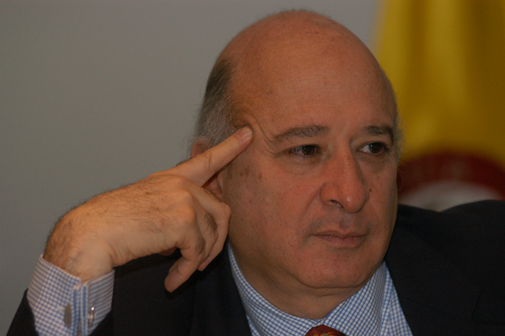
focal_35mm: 218
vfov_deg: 6.3
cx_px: 252
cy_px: 168
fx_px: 3049
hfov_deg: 9.5
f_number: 3.2
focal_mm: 145
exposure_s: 1/160
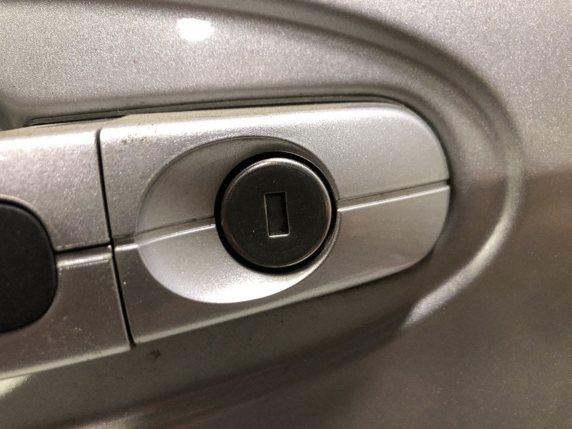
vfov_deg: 49.7
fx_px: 463
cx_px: 286
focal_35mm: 28
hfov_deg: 63.4
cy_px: 214
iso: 80
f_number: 1.8
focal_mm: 4
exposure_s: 1/17
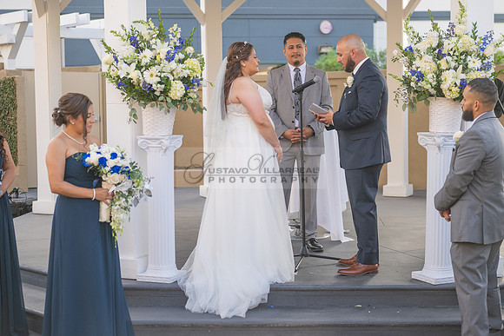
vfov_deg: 19.5
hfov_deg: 28.8
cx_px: 252
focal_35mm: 70
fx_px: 980
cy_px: 168
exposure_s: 1/800
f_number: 2.8
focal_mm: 70
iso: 400
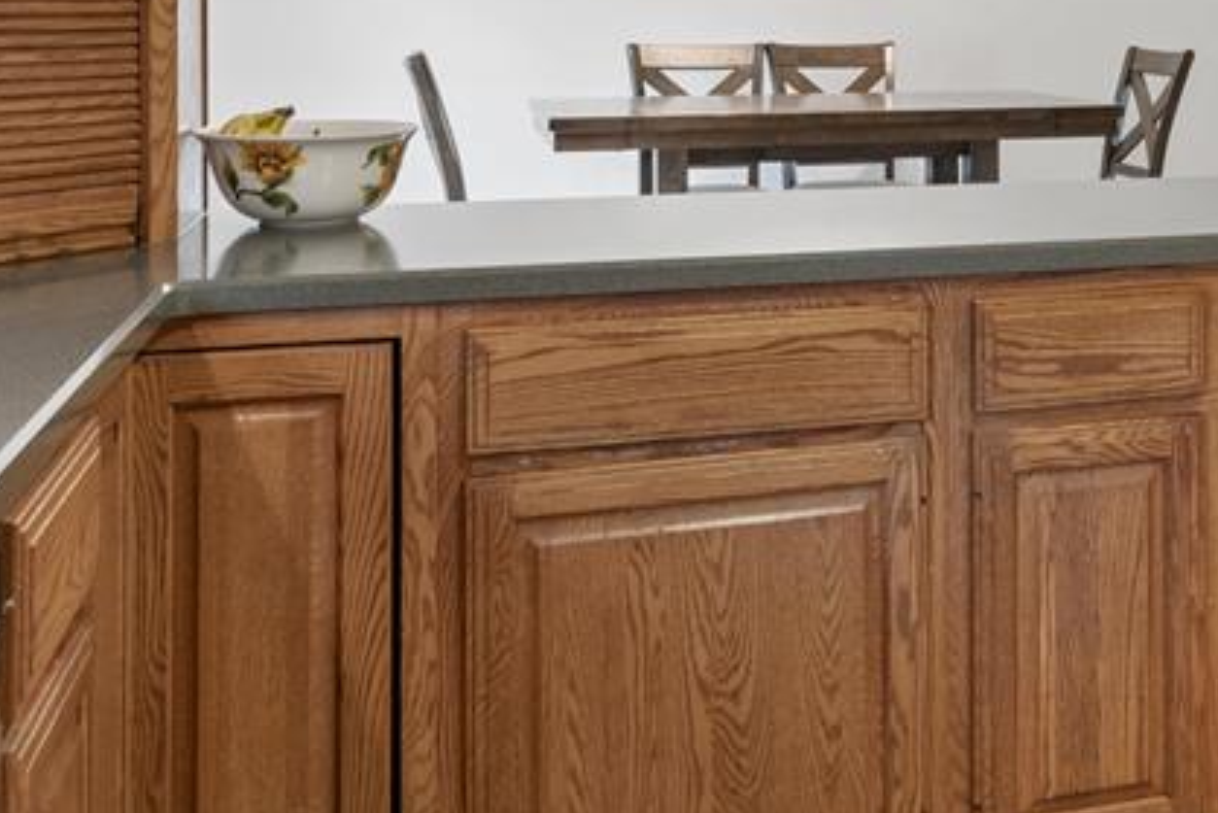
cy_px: -13
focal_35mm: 52
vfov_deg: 24.7
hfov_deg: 36.6
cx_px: 1008
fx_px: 1760
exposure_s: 1/4
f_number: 9
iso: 400
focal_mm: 17
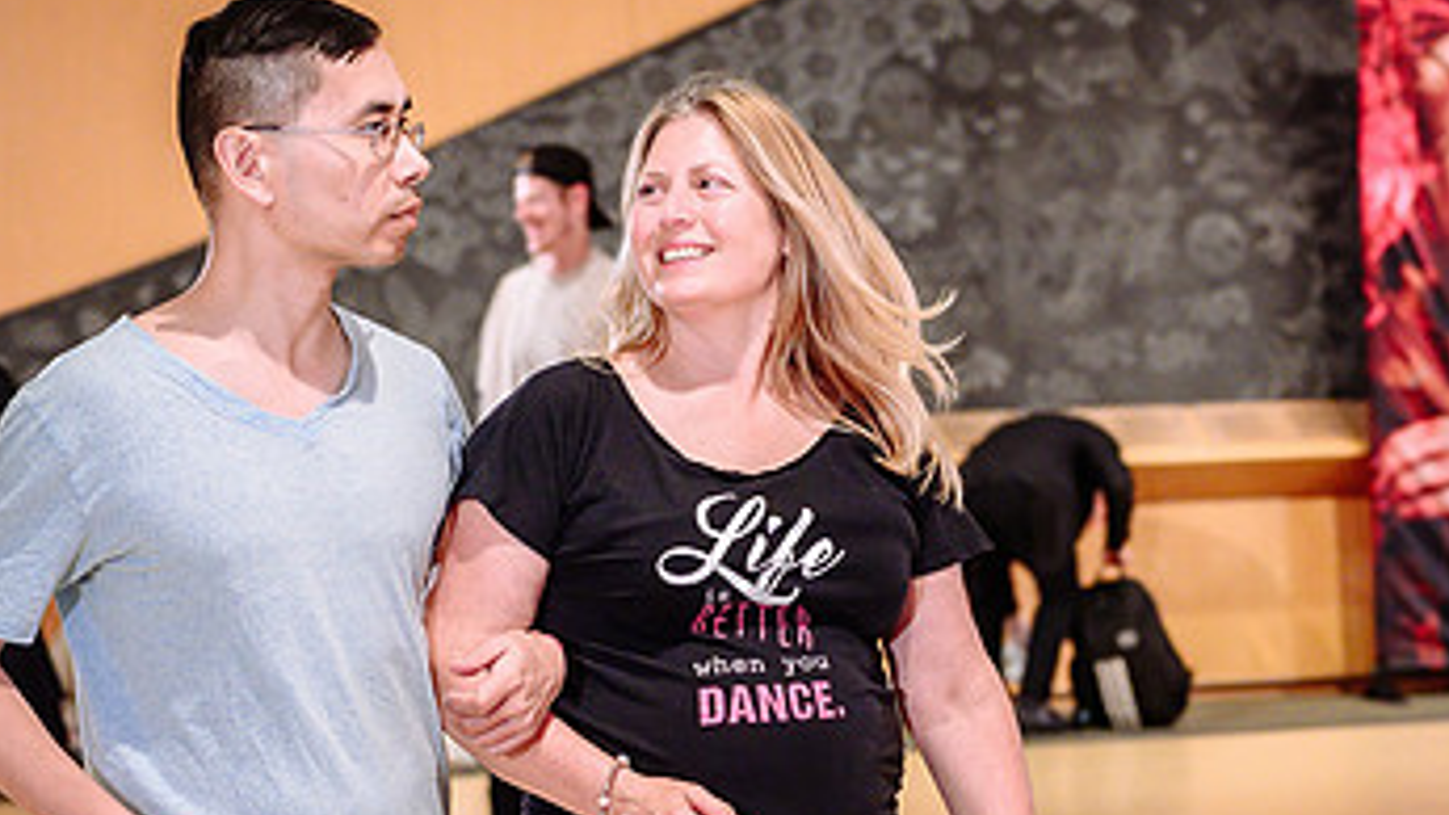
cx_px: 727
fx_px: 4188
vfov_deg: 11.1
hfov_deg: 19.6
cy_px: 540
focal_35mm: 109
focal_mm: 37
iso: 1250
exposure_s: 1/320
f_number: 2
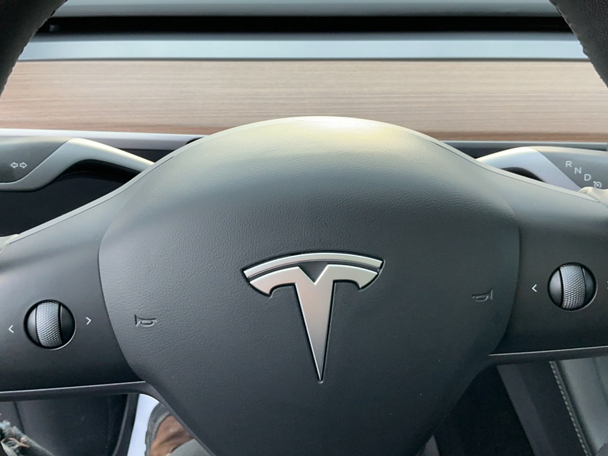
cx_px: 304
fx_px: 527
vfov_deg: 46.8
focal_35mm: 30
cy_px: 228
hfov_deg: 60.0
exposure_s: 1/60
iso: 32
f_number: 1.8
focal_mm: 3
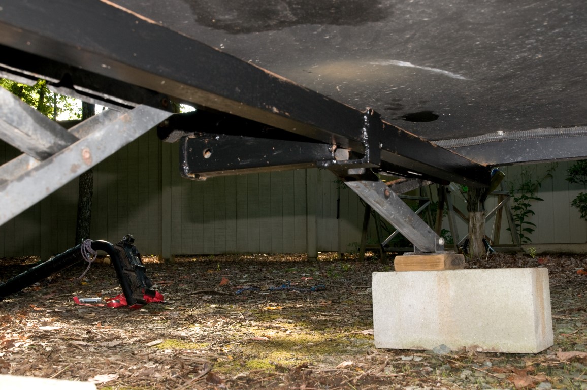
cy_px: 195
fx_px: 733
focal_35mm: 45
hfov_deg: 43.6
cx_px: 294
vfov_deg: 29.8
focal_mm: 30
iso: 400
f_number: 9
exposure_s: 1/60
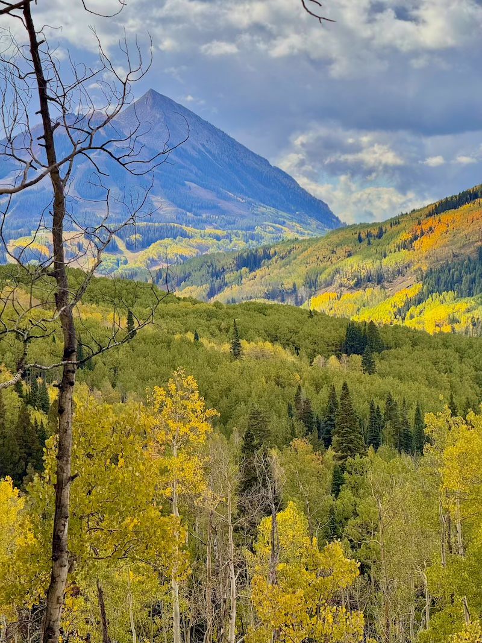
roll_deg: +3.7
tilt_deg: -1.5
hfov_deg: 12.3
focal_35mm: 120
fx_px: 2228
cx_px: 241
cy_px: 322
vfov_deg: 16.4
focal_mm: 15.66
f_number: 2.8
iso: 50
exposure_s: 1/1167
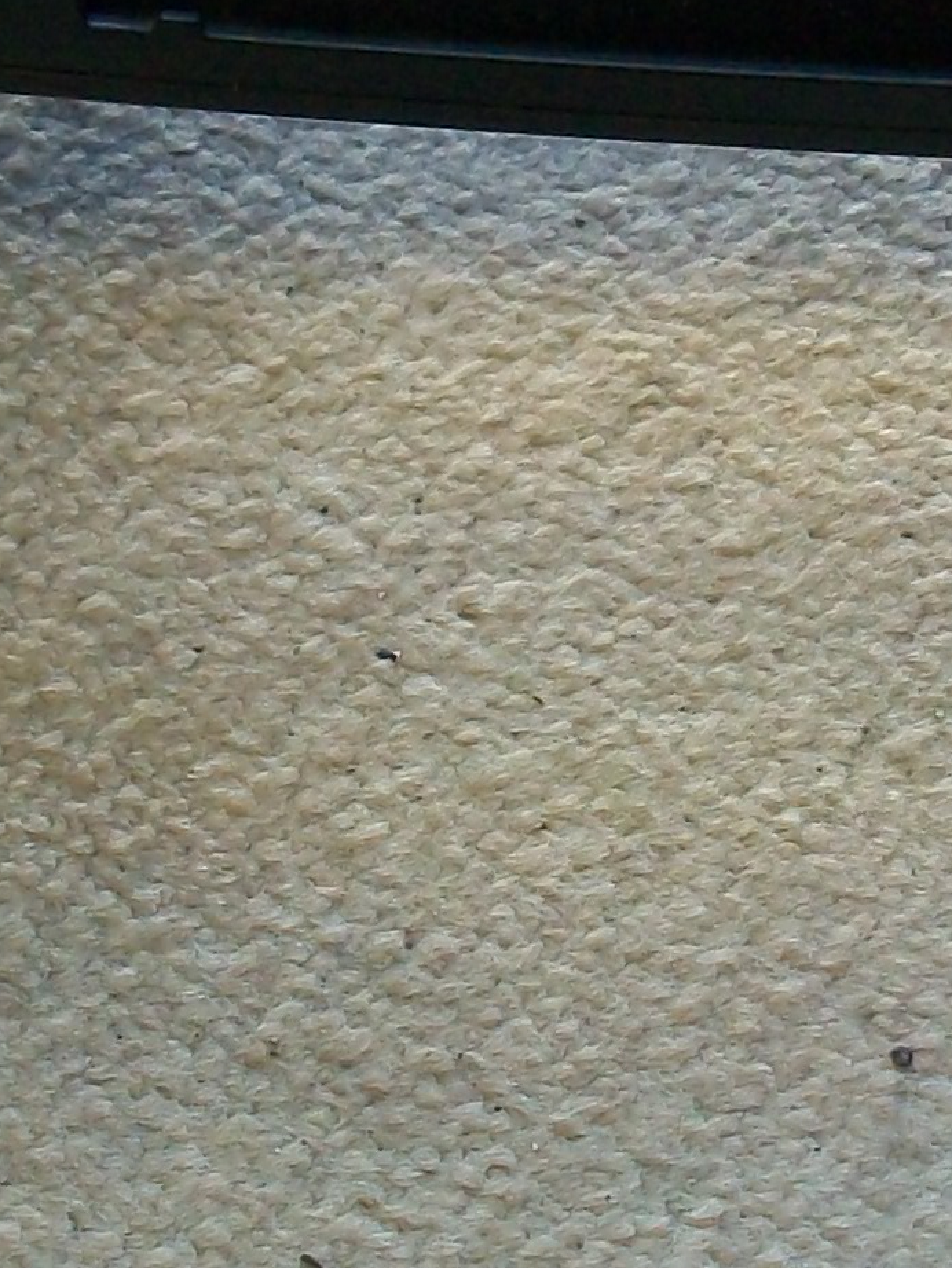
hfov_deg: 11.5
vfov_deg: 15.1
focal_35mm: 128
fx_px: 4691
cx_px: 835
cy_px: -44
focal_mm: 5.7
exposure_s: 1/60
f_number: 2.8
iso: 120
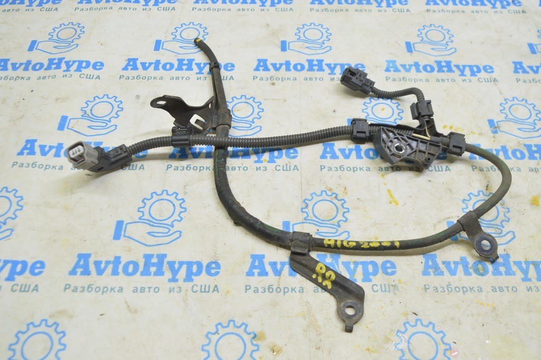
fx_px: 496
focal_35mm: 33
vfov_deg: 39.9
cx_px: 270
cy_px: 180
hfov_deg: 57.3
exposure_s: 1/20
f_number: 5.6
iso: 400
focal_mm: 22
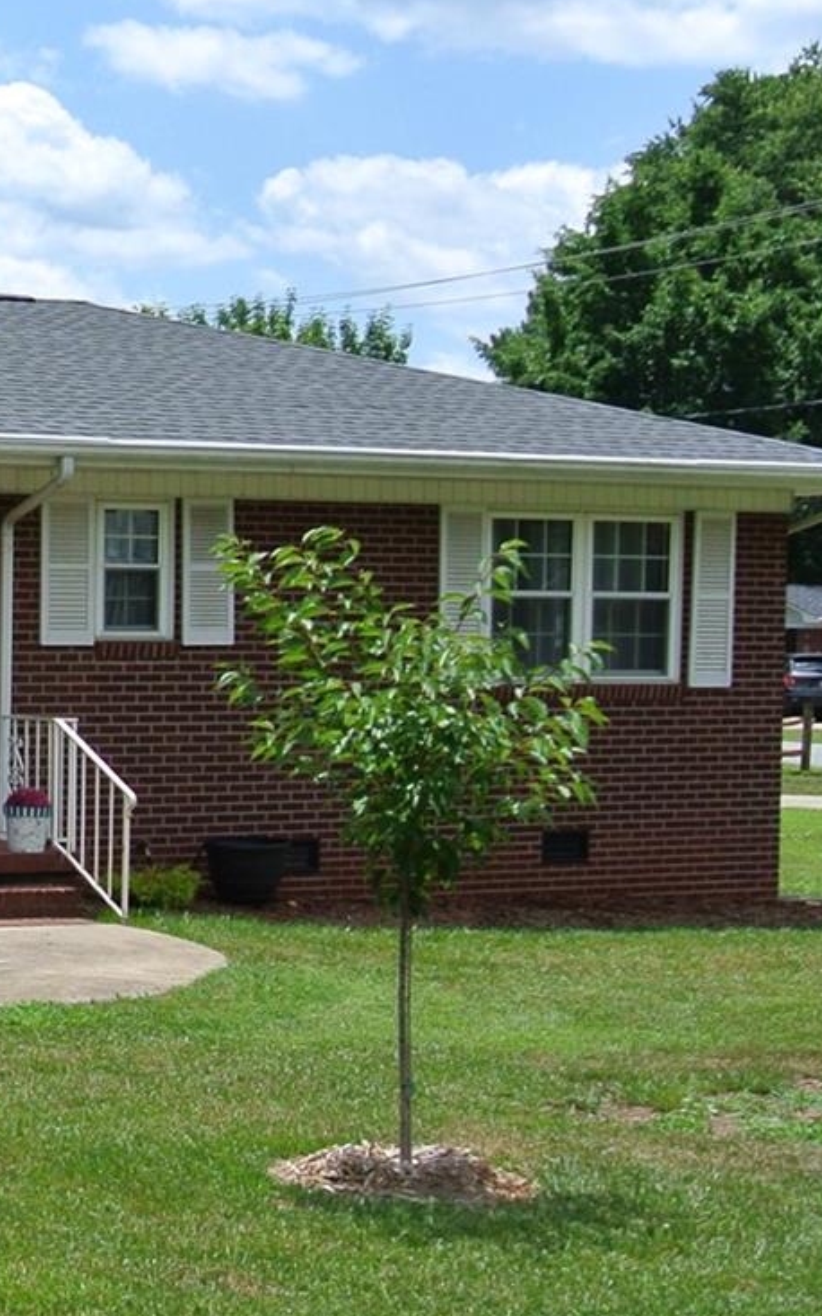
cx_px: -625
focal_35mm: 77
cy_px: 806
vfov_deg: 26.7
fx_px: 2760
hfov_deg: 14.9
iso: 100
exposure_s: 1/800
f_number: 5
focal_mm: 10
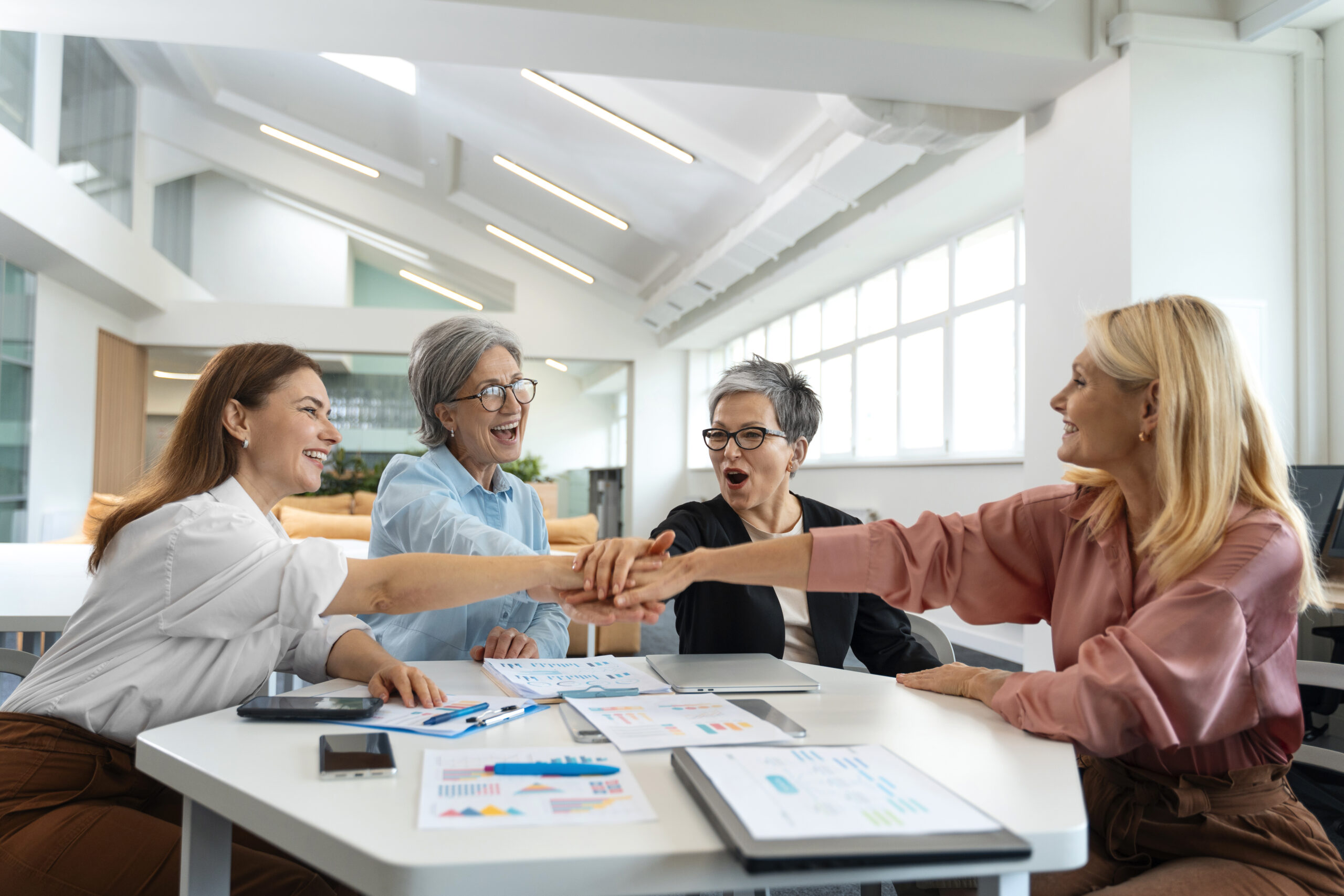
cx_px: 672
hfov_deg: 65.5
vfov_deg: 46.4
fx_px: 1045
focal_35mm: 28
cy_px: 448
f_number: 2.8
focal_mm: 28
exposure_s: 1/200
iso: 500
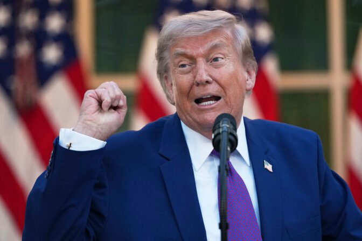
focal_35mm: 450
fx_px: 4525
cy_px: 120
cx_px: 181
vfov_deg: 3.1
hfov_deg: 4.6
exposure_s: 1/500
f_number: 2.8
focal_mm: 300
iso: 1250
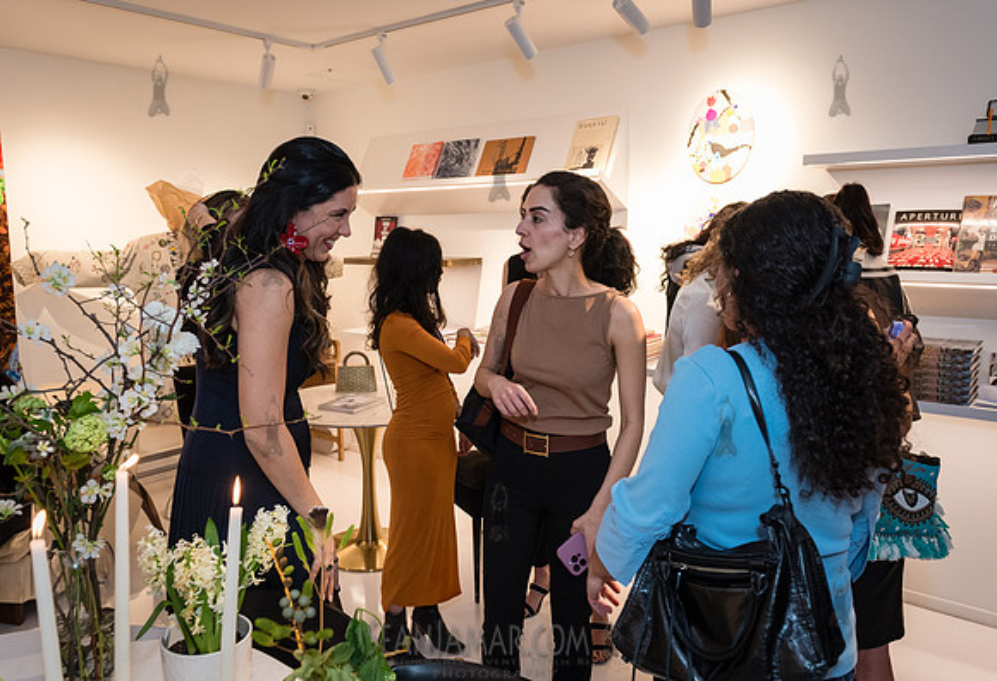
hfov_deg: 66.7
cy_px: 326
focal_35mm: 27
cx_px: 465
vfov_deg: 48.4
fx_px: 756
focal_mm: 24
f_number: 4
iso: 1600
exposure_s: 1/250
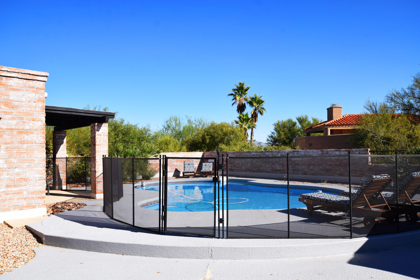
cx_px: 210
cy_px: 140
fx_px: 350
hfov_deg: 61.9
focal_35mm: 30
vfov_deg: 43.6
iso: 200
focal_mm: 20
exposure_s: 1/320
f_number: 9
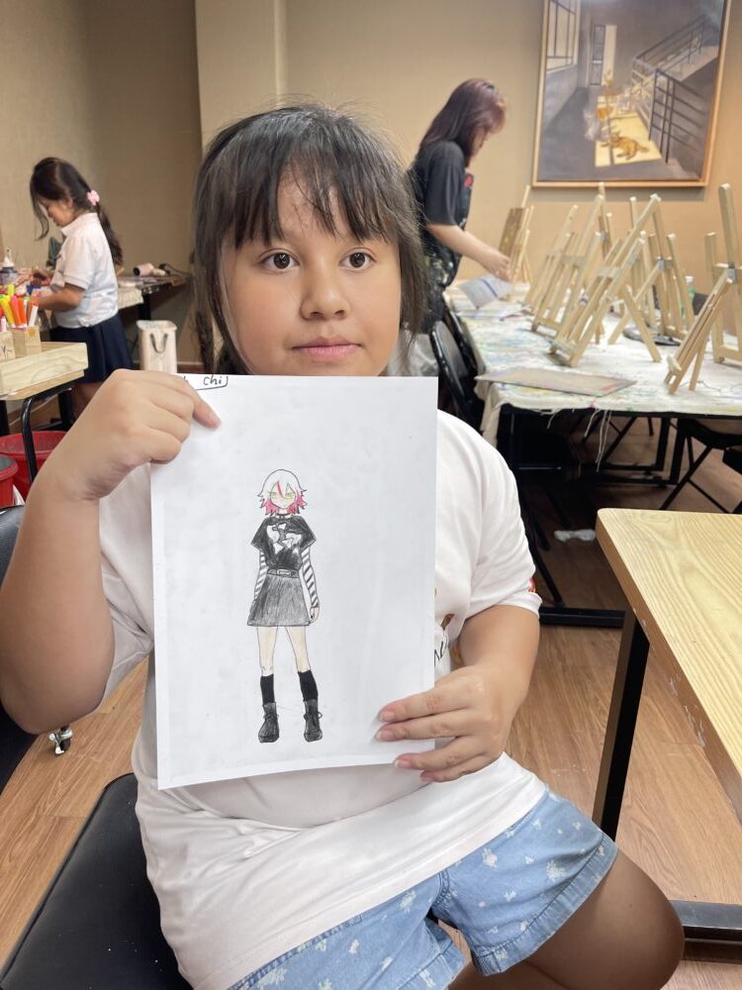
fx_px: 715
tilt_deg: -19.2
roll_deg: -0.7
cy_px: 495
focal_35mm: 25
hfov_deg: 54.9
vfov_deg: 69.4
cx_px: 371
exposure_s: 1/100
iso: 64
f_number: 1.6
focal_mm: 5.1
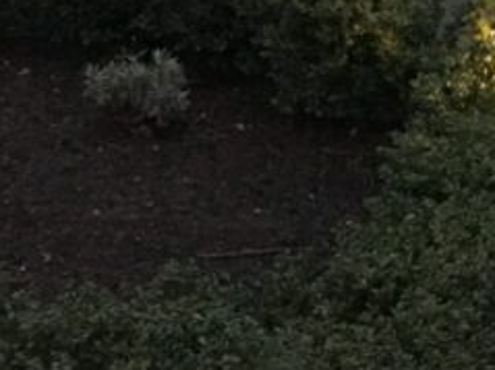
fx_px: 2773
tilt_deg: -15.6
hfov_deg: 9.7
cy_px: -25
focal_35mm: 194
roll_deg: +1.1
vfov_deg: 7.6
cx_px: 893
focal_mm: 4.15
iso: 80
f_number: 2.2
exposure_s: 1/4
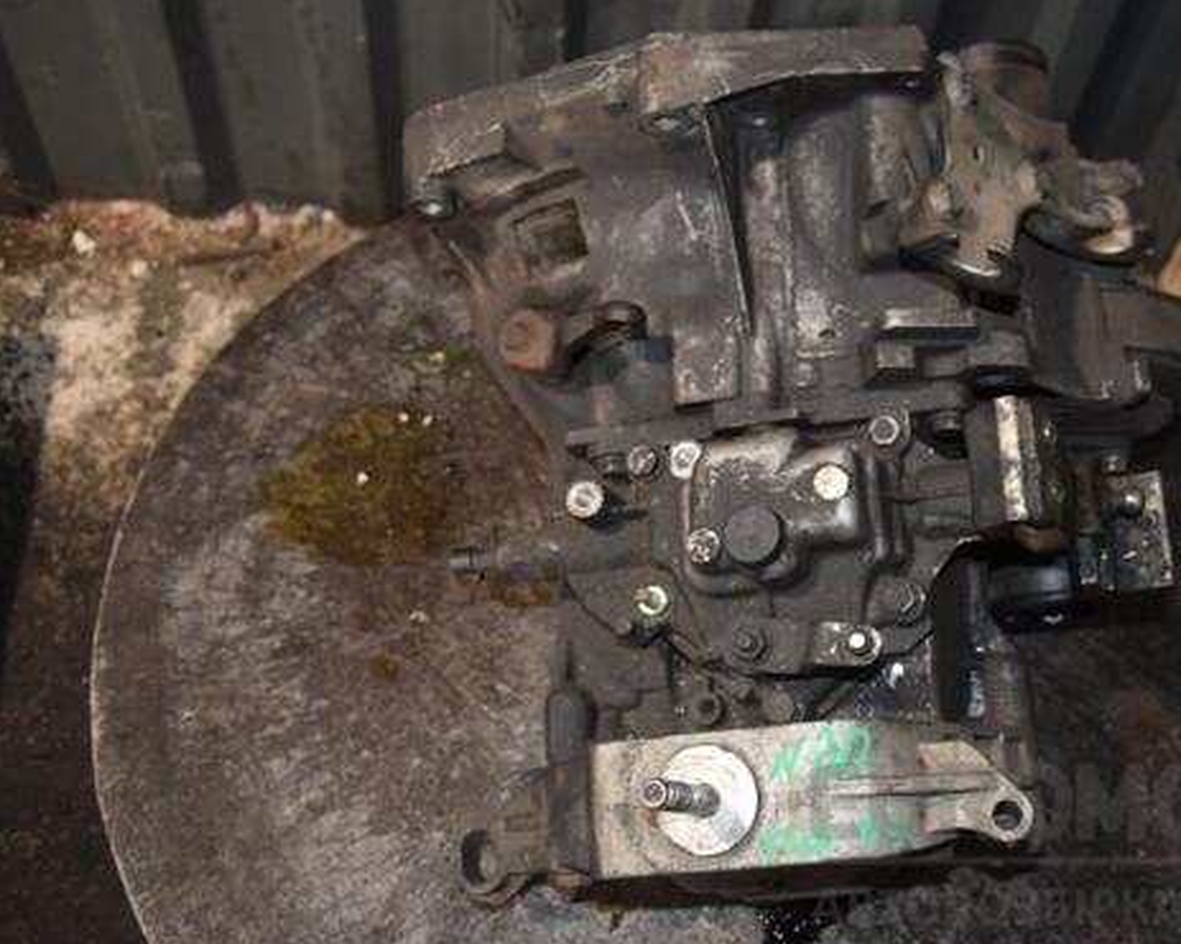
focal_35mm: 46
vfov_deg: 33.0
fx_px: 1593
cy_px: 462
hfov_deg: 40.3
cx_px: 763
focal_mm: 25
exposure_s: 1/60
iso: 800
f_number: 5
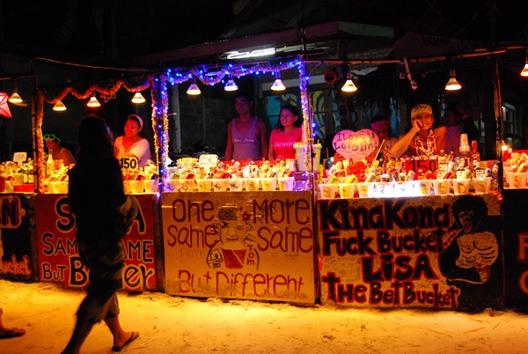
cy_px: 177
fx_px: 507
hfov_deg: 55.0
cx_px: 264
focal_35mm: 34
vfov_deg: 38.5
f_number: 3.8
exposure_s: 1/30
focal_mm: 23
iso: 1600
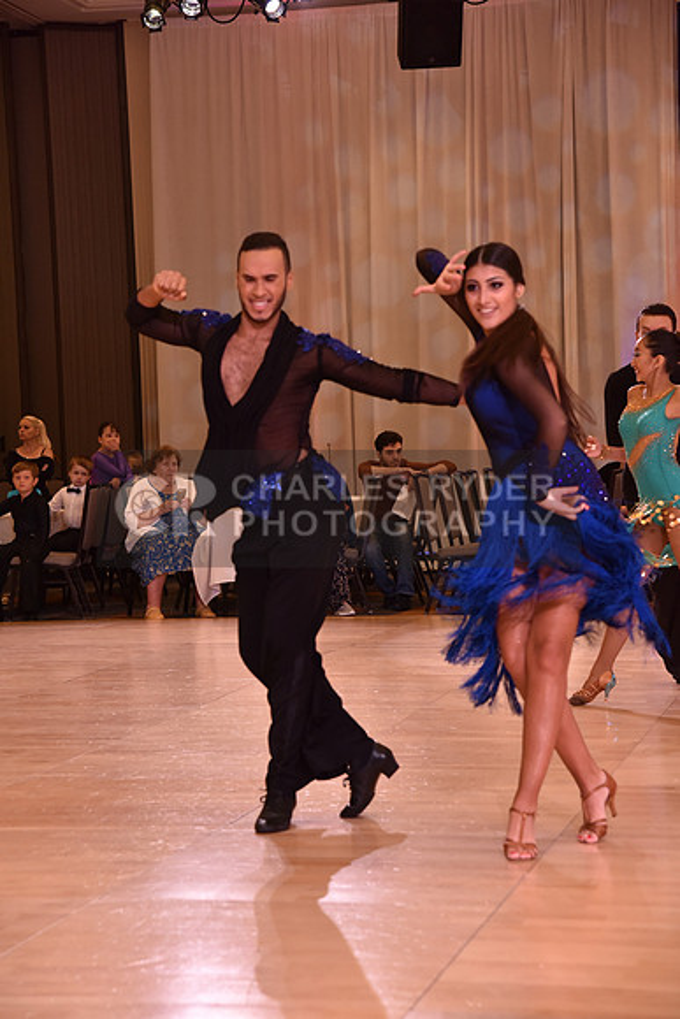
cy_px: 510
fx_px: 2209
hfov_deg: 17.5
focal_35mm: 78
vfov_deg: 26.0
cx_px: 340
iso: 1250
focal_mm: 78
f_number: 5
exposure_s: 1/250
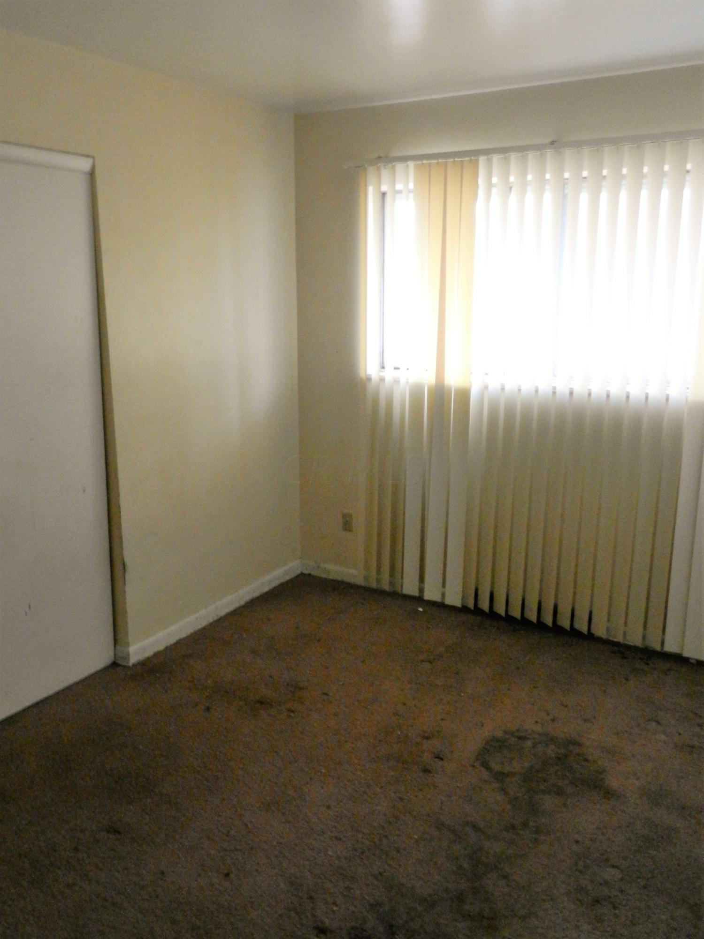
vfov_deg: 61.7
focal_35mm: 29
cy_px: 470
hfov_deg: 48.2
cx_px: 352
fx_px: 786
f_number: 3.6
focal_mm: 5.1
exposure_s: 1/25
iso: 640
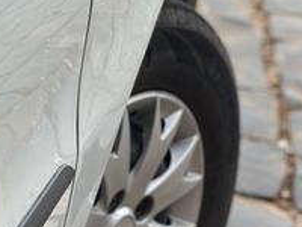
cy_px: 67
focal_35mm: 113
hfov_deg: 17.4
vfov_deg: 13.1
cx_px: 91
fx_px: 986
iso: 80
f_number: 1.78
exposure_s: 1/1721
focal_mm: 6.86
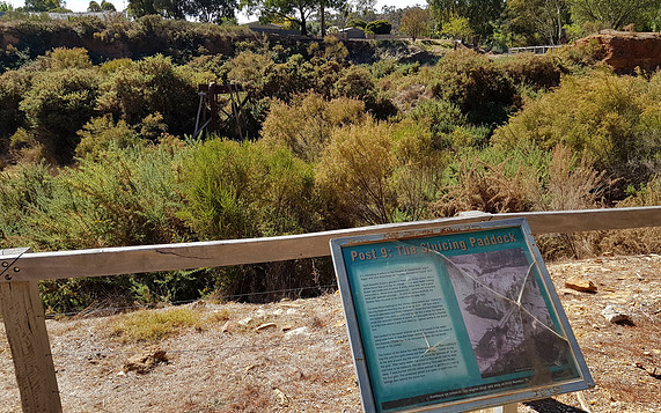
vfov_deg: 44.5
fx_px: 504
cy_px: 210
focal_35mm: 28
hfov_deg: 66.5
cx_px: 335
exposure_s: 1/1360
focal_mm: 4.2
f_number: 1.7
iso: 40
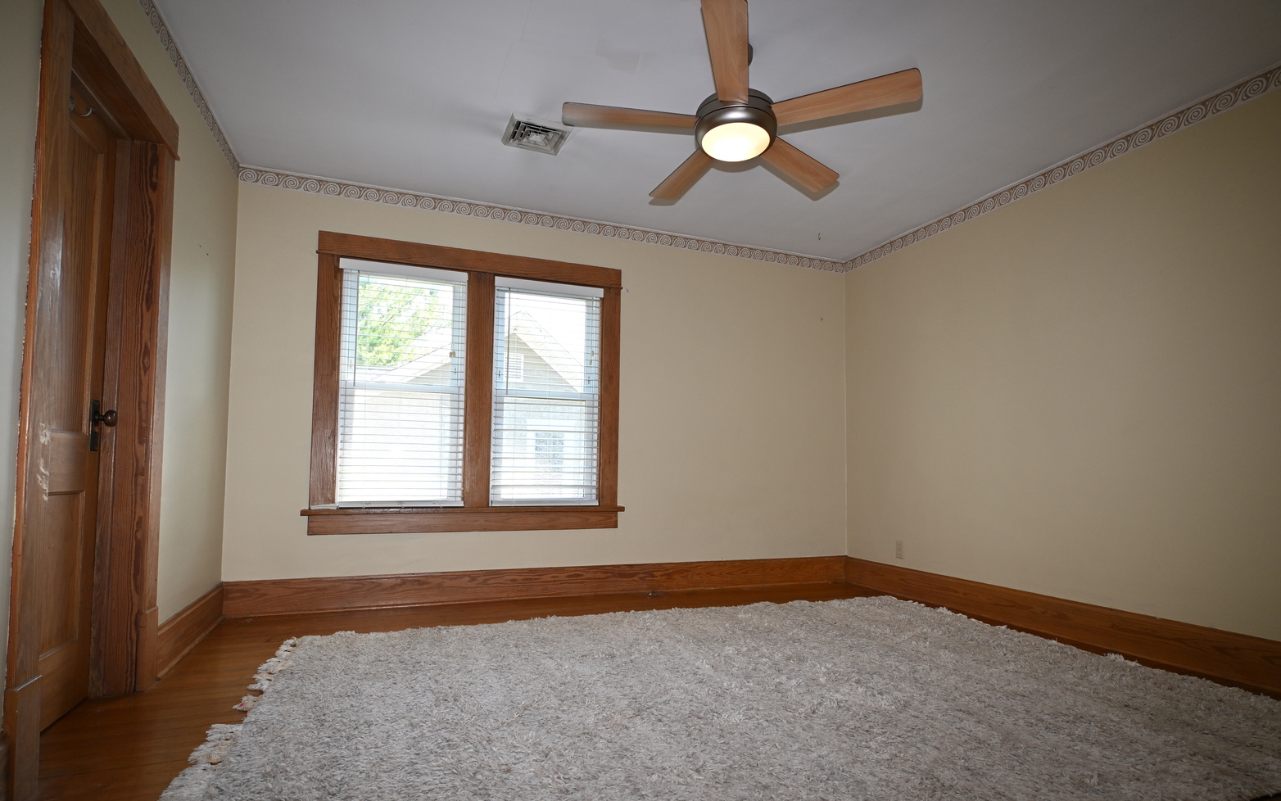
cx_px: 650
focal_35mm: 19
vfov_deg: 62.1
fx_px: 663
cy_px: 436
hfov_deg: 88.0
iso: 200
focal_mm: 12
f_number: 4.5
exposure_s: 1/80
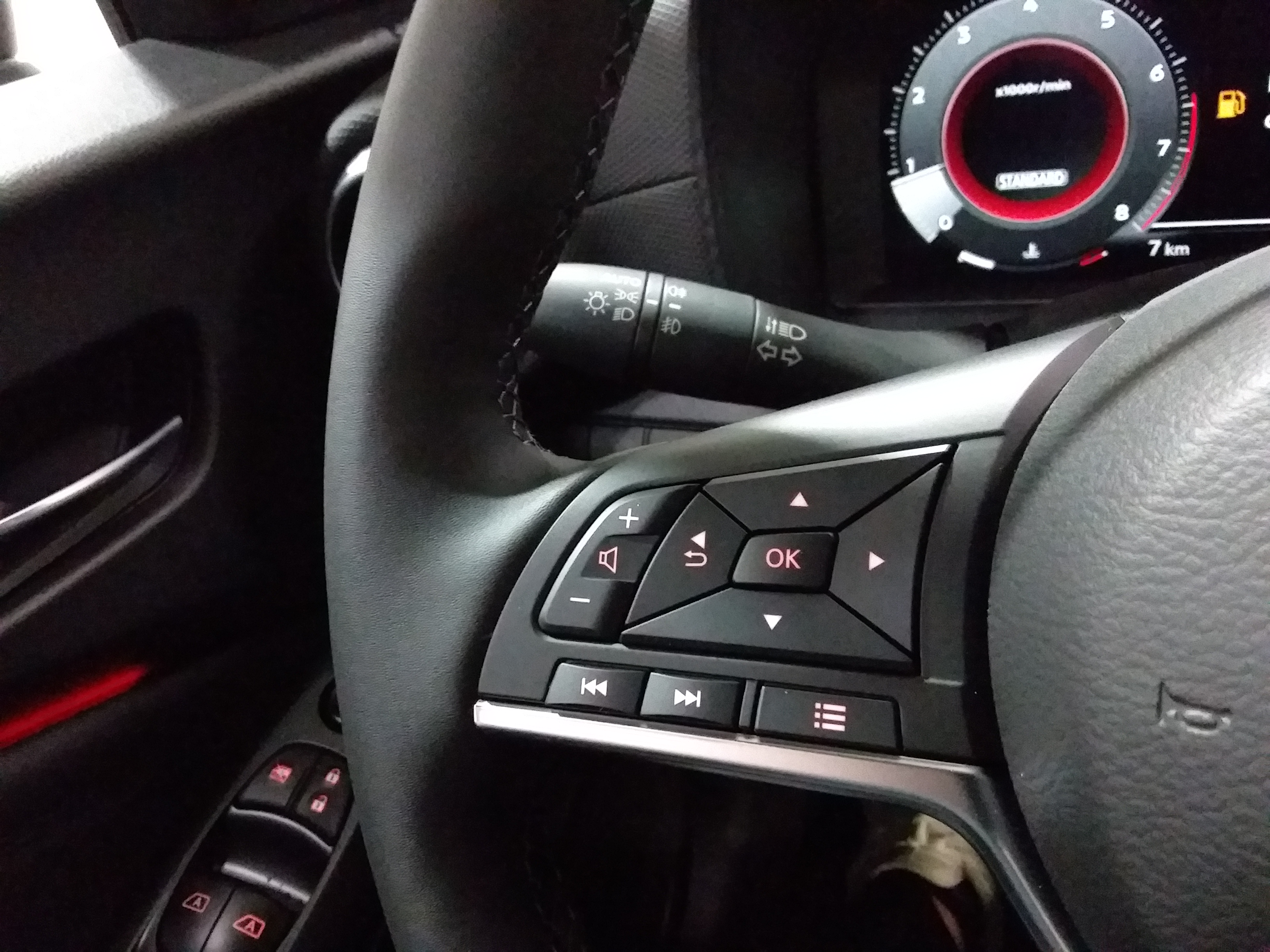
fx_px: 1027
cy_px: 476
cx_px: 635
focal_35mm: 28
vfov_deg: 49.7
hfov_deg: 63.4
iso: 1000
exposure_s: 1/17
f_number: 1.9
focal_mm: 2.91
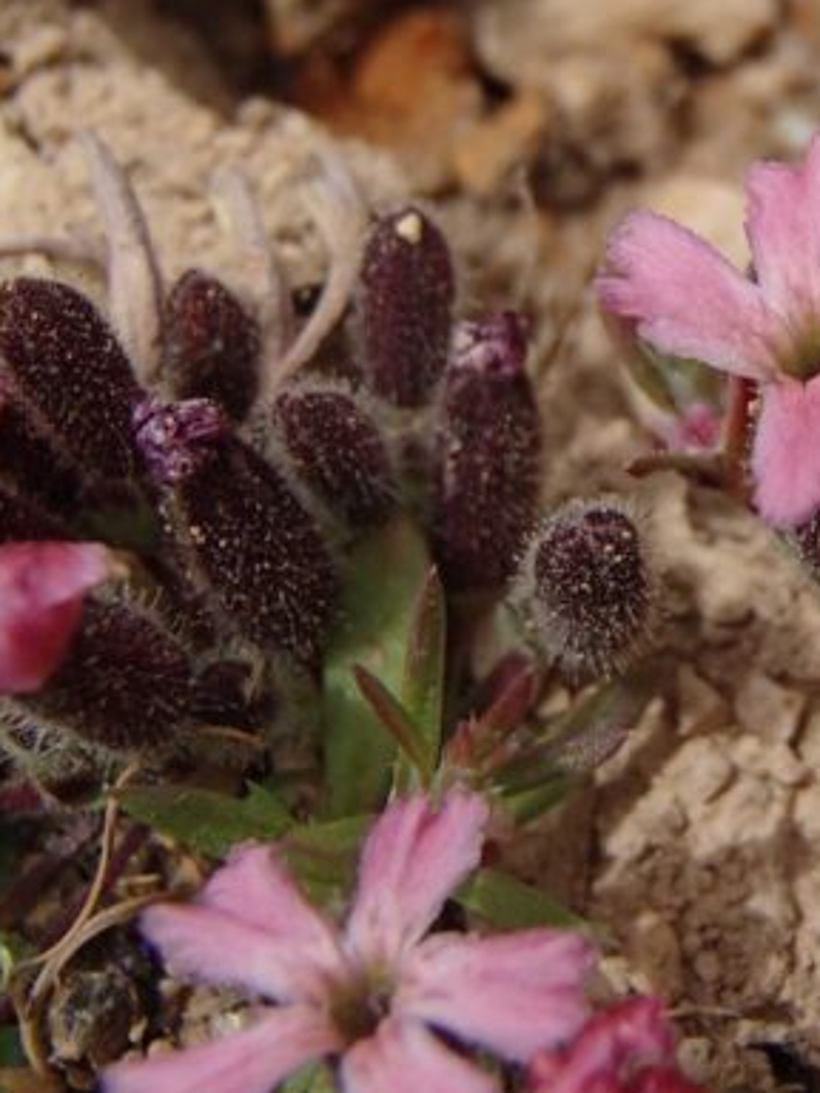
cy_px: 359
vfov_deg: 26.2
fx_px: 2337
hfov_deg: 19.2
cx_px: 857
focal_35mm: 74
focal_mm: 6.64
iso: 100
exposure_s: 1/200
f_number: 13
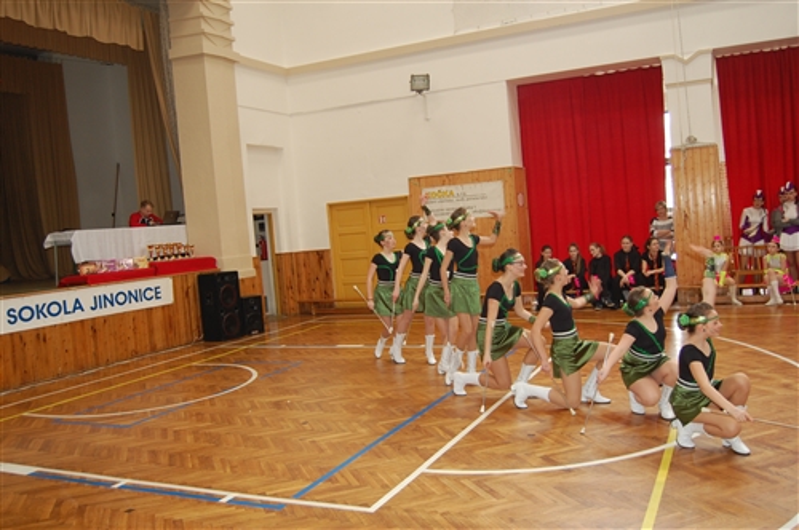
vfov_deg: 39.9
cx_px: 400
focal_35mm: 33
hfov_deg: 57.3
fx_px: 731
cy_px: 265
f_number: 3.8
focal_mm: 22
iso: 400
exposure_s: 1/60
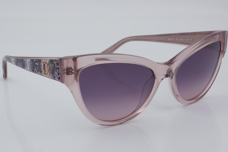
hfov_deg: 26.3
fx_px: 488
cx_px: 115
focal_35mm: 77
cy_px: 75
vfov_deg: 17.7
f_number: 32
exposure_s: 1/4
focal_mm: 50
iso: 100
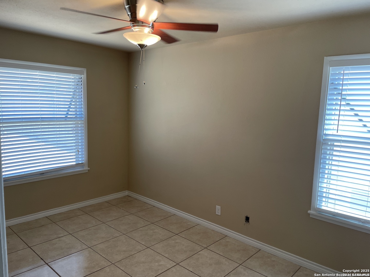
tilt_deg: -7.8
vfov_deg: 53.1
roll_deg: -1.9
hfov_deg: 67.3
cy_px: 138
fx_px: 278
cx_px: 185
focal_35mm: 26
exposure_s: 1/120
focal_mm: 4.2
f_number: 1.6
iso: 125
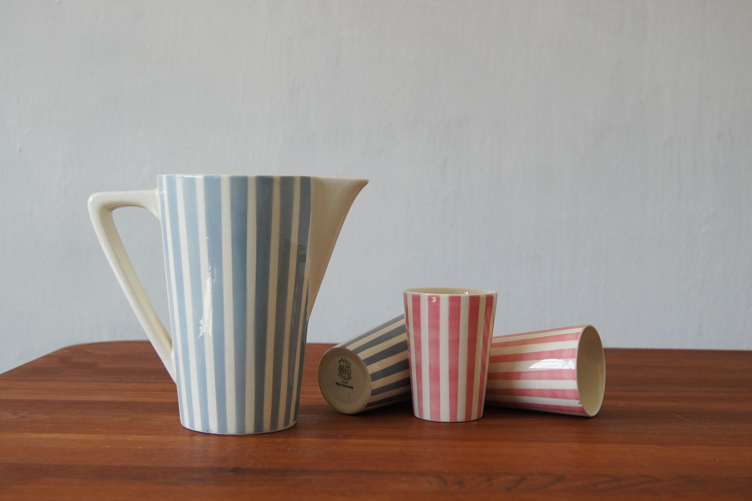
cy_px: 250
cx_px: 376
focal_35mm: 52
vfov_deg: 25.7
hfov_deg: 37.9
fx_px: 1096
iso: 400
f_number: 5.6
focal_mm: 35
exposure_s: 1/80
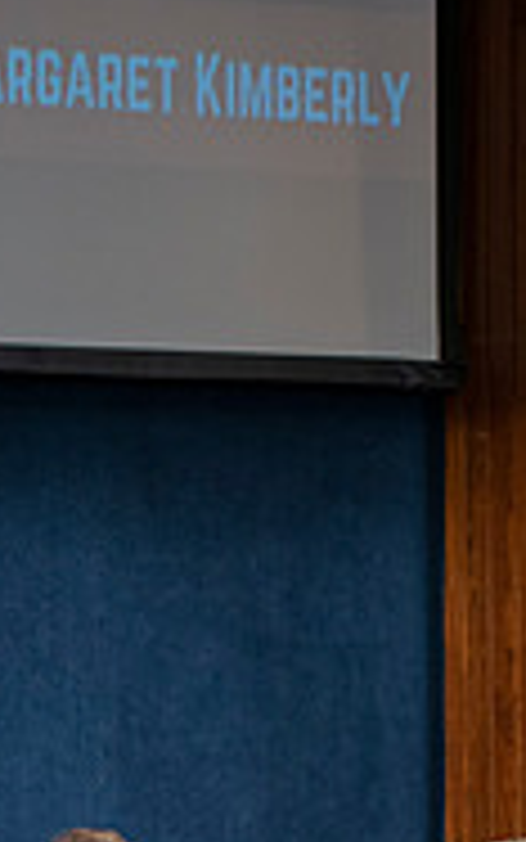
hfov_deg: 3.3
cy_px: 835
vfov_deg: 5.3
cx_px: -94
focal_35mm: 395
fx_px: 9053
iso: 1000
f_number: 3.5
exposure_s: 1/200
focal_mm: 125
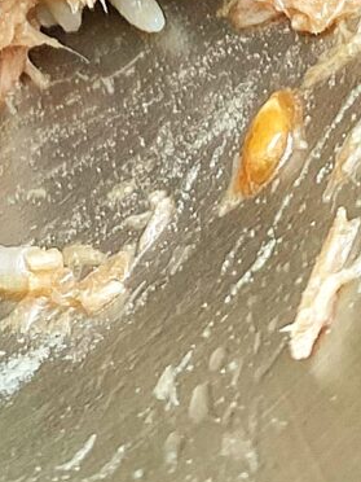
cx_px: -176
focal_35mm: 179
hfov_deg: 8.1
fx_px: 2489
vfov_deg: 8.8
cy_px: -1013
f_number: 1.8
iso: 32
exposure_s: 1/122
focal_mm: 4.25
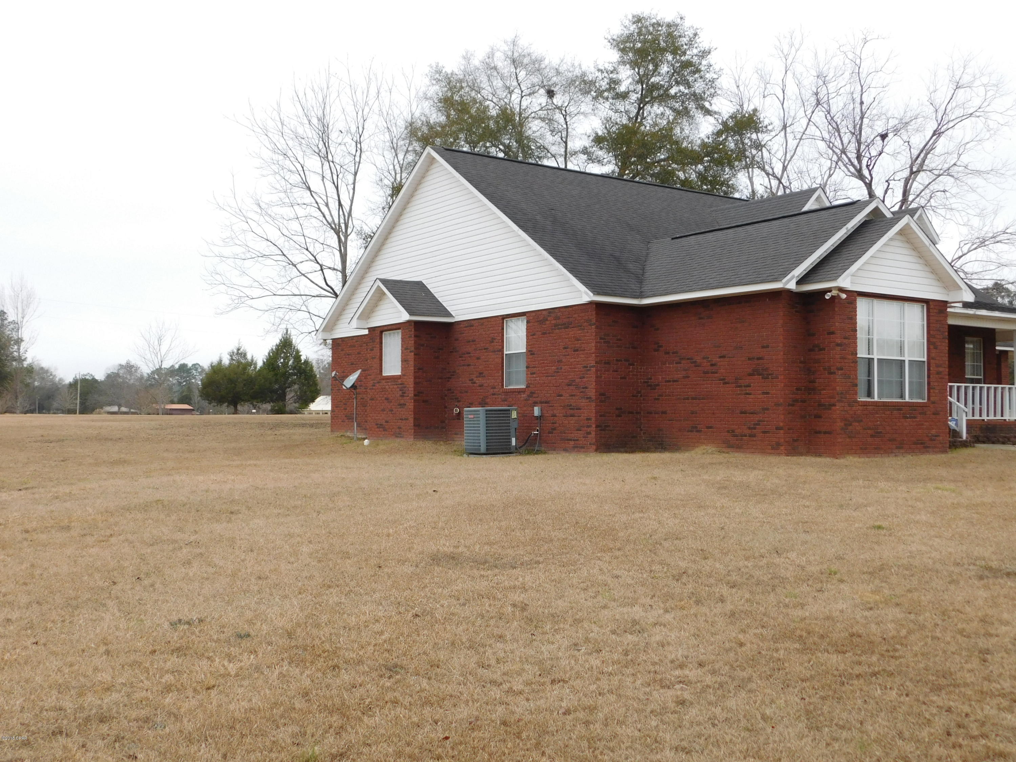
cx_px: 508
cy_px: 381
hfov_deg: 51.4
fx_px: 1057
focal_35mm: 36
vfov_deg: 39.7
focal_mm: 6.3
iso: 125
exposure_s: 1/320
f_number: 3.5
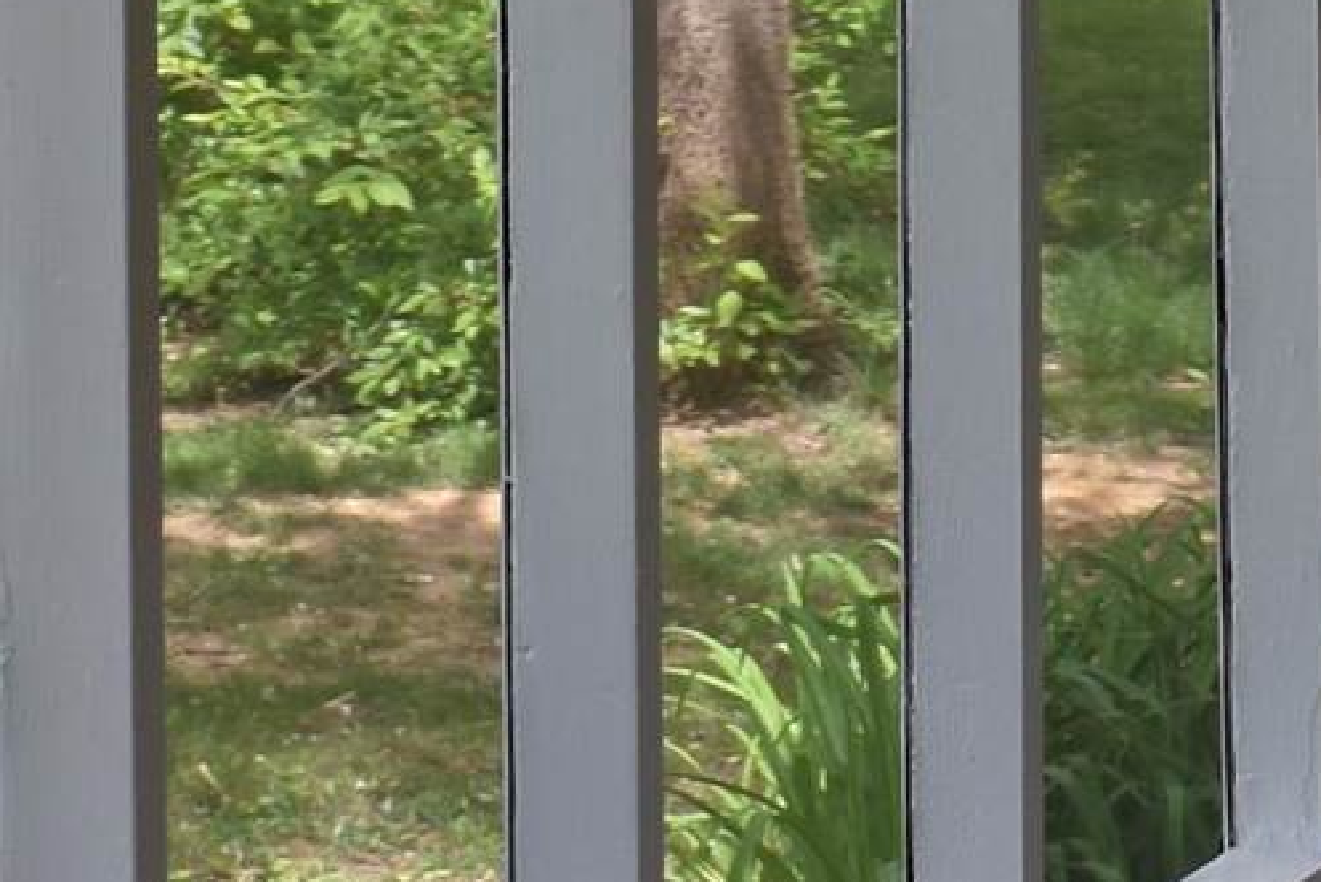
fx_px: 7823
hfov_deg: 9.6
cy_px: -247
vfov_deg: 6.4
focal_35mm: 213
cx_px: 1401
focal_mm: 23
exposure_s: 1/250
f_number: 5.6
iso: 250
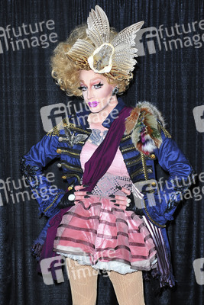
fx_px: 425
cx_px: 102
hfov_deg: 27.0
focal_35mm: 50
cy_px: 152
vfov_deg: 39.6
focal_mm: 50
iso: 400
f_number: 4
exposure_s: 1/320
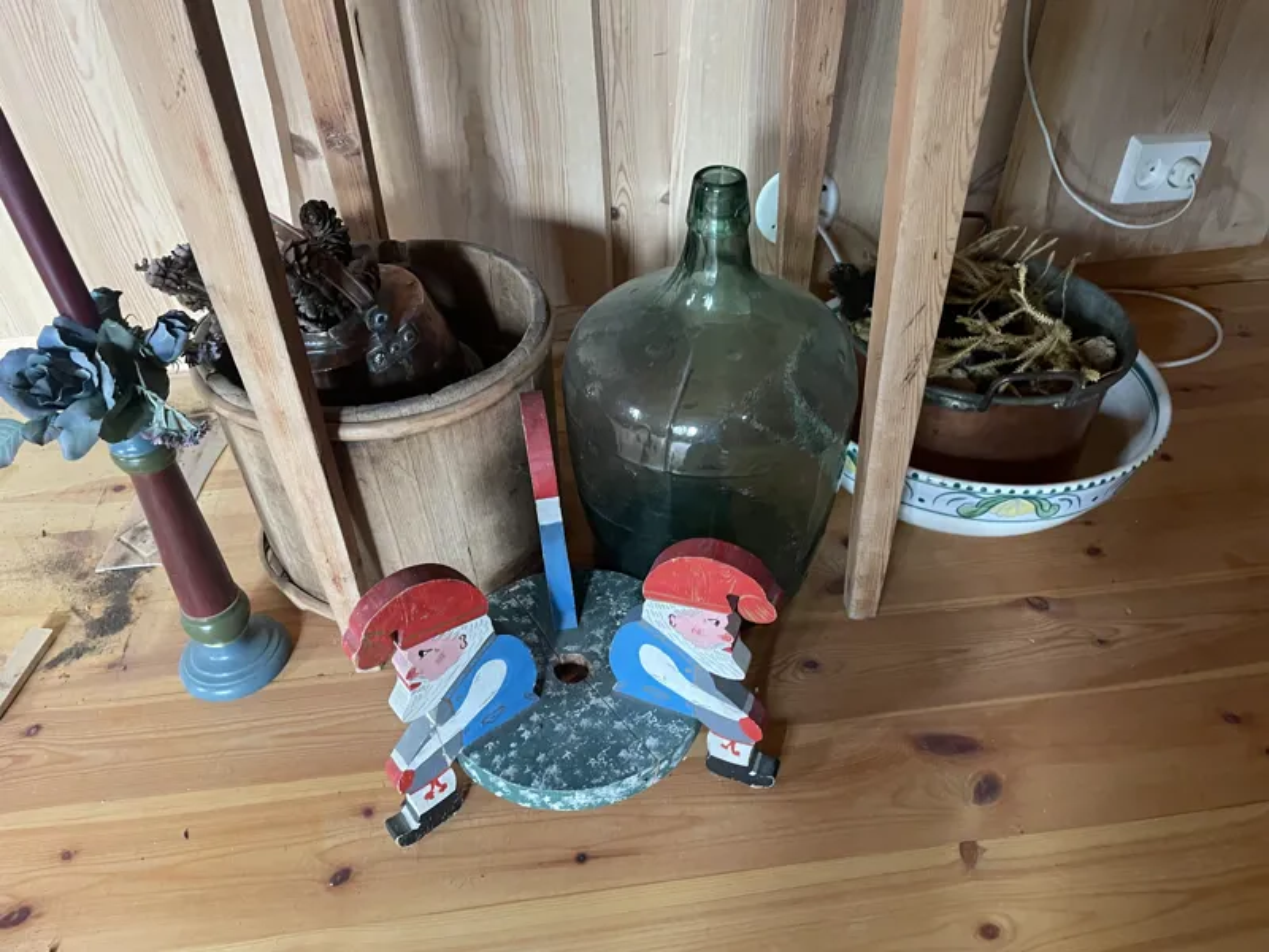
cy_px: 476
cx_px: 634
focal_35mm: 26
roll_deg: +0.7
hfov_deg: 67.3
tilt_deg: -40.5
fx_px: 953
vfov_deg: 53.1
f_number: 1.6
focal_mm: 4.2
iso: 500
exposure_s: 1/54
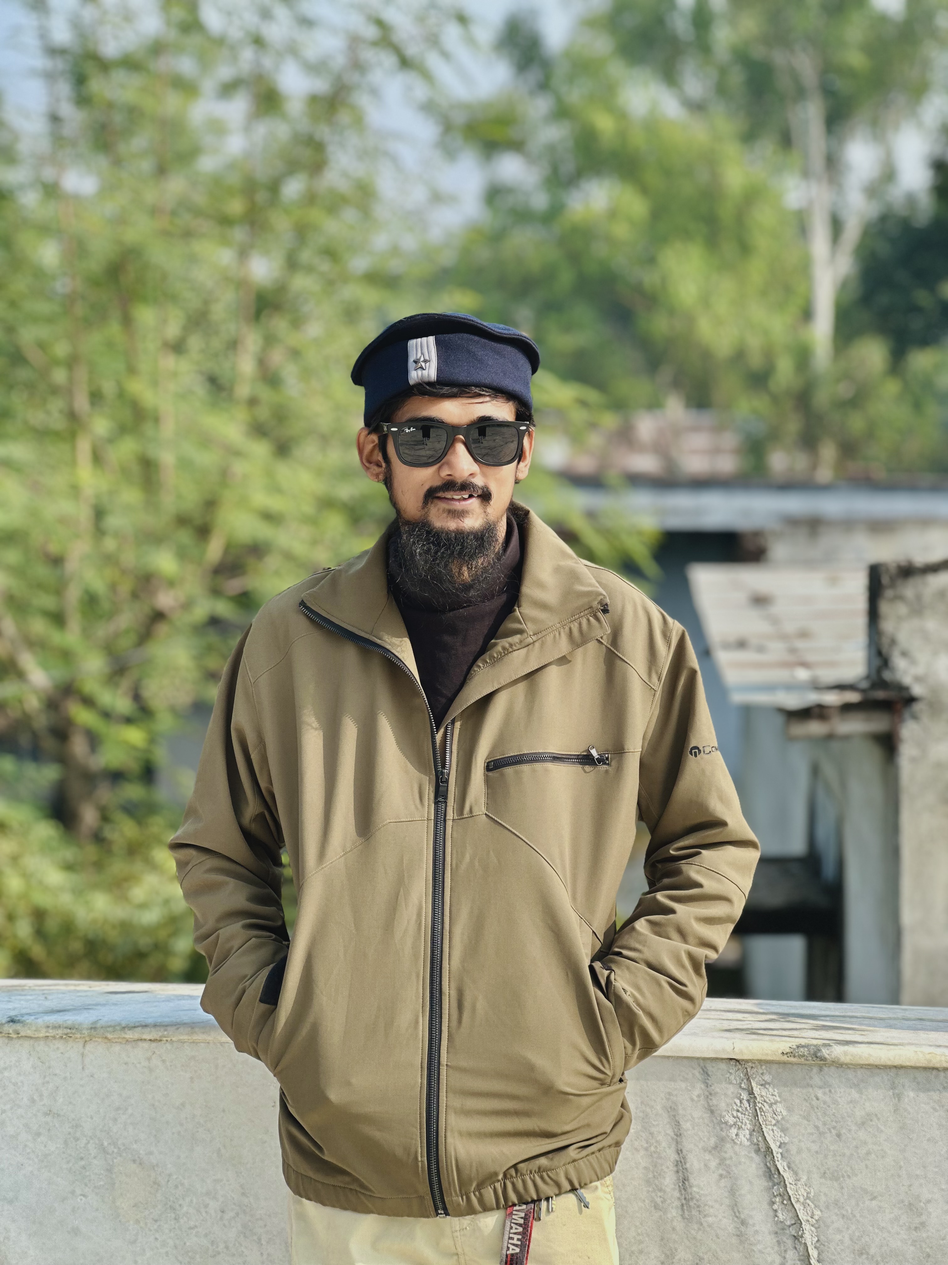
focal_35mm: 77
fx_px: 2812
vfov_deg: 25.3
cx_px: 474
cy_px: 632
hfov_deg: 19.1
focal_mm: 9
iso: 32
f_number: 2.8
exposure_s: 1/196
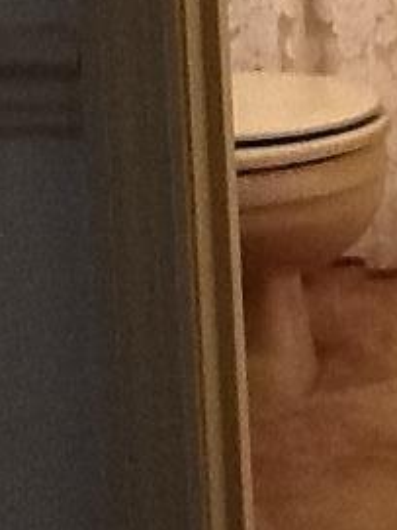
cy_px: -170
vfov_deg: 12.3
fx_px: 2387
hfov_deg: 9.2
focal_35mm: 156
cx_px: 640
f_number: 2.4
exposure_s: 1/30
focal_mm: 2.03
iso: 125
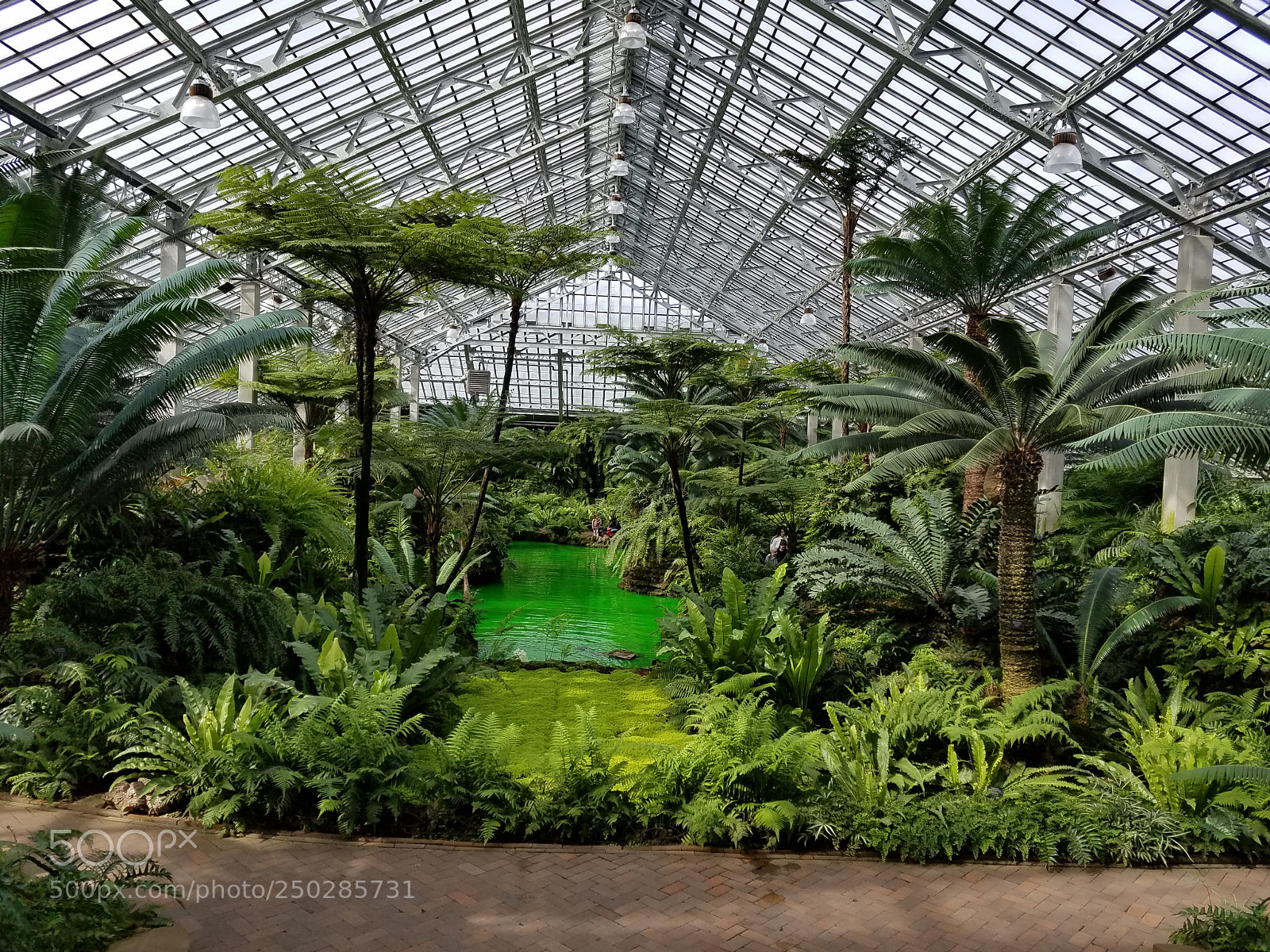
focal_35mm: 26
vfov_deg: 53.1
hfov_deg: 67.3
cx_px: 635
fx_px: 954
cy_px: 476
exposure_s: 1/1256
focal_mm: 4.2
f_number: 1.7
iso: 50
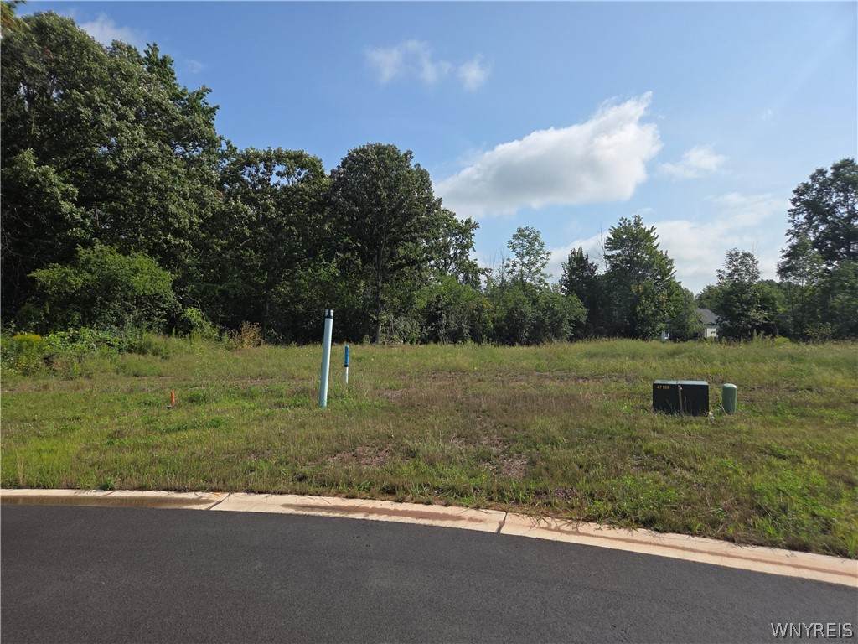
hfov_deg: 73.9
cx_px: 429
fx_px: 570
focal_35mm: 23
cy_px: 322
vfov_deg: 58.9
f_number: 1.8
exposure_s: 1/2302
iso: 25
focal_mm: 5.4
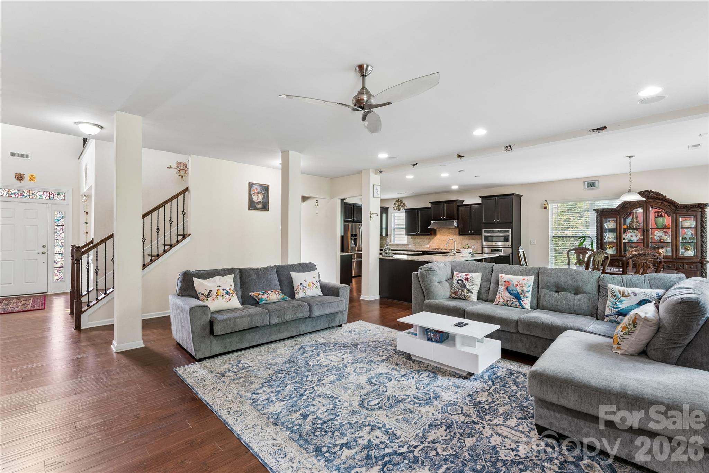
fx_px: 315
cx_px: 354
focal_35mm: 16
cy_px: 236
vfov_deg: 73.7
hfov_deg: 96.7
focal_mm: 16
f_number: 13
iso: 400
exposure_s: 1/2
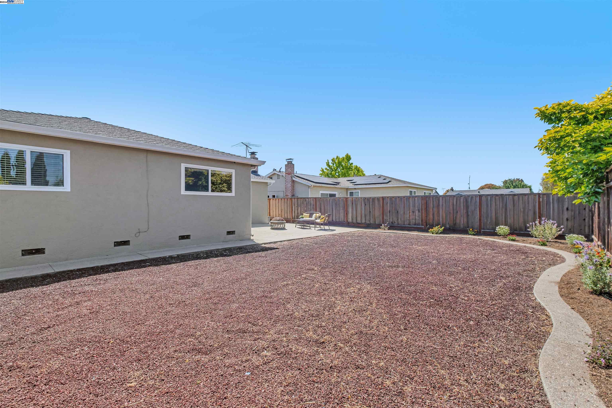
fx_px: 255
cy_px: 204
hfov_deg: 100.4
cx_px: 306
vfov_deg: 77.3
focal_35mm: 15
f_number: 8
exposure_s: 1/210
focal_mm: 10
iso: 160
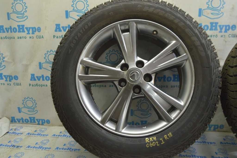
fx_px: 217
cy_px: 79
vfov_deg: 39.9
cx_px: 118
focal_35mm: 33
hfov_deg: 57.3
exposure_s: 1/20
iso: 400
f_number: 5.6
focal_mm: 22
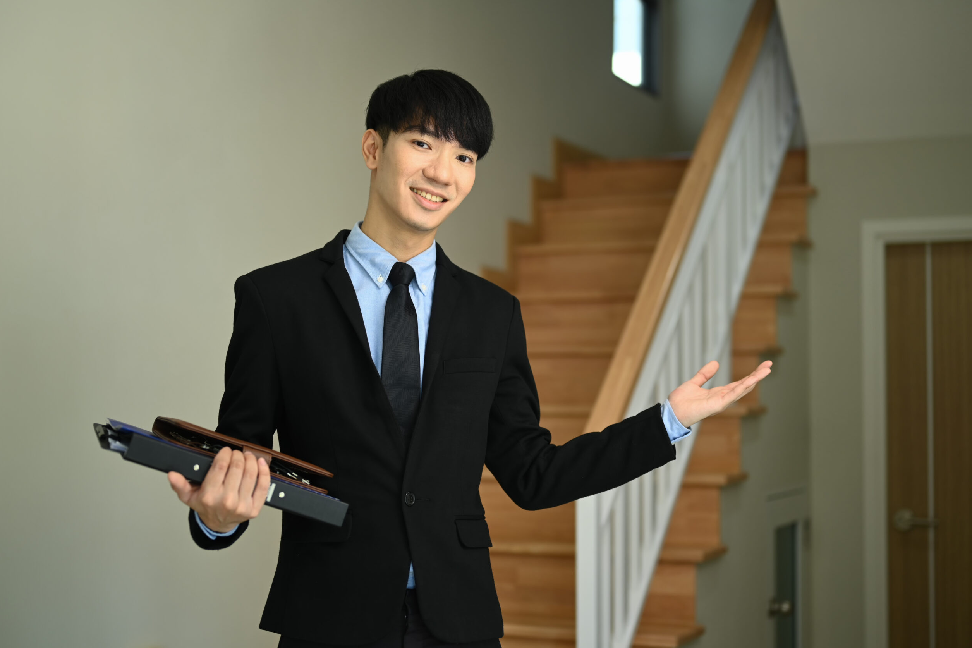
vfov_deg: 26.5
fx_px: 1377
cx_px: 488
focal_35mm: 51
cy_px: 320
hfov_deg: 38.9
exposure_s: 1/250
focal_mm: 50
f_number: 2
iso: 160
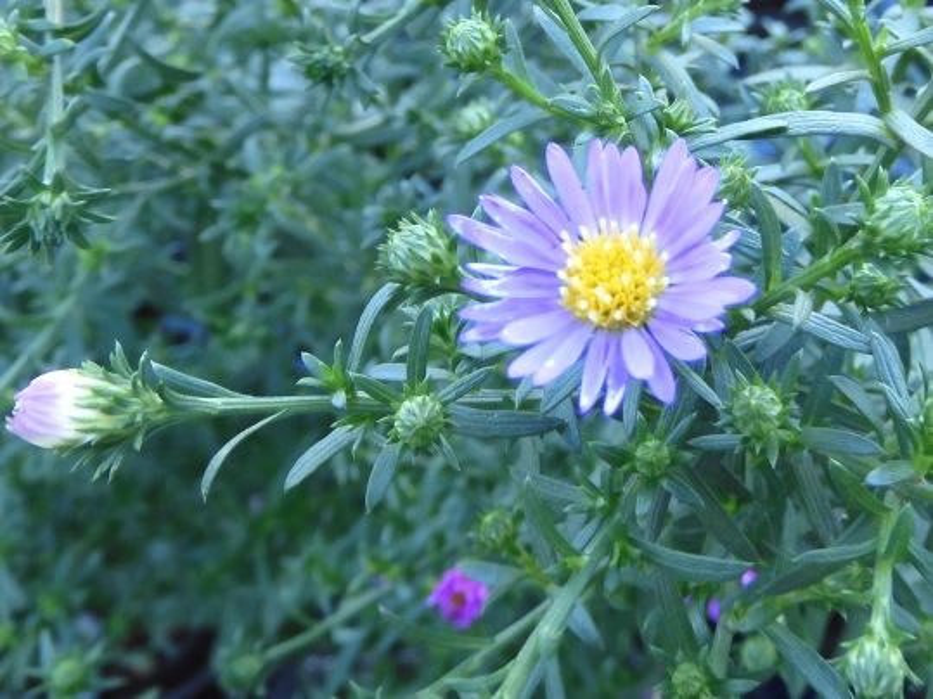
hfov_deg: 71.6
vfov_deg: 56.8
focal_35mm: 24
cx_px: 466
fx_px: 647
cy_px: 350
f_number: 3.4
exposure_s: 1/40
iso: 100
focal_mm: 4.3
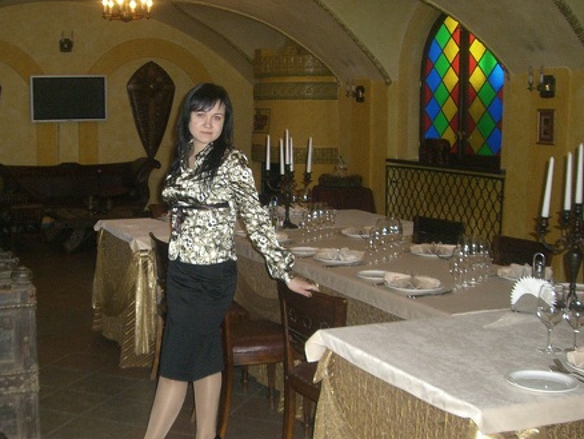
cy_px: 216
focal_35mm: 52
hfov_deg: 36.5
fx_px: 878
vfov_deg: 28.1
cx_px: 203
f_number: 2.7
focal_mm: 6.2
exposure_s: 1/60
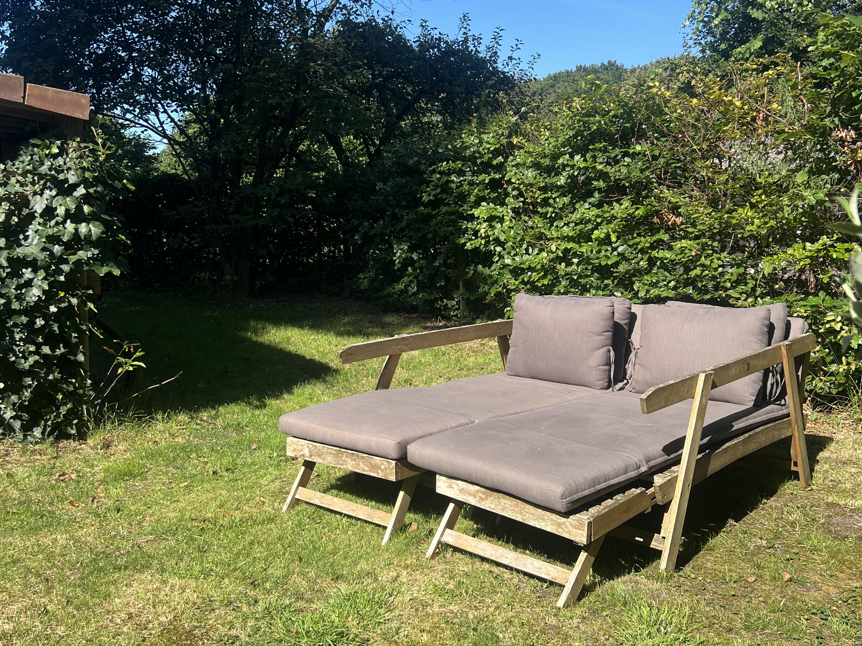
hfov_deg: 51.4
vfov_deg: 39.6
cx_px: 429
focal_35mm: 36
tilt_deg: -3.5
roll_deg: +0.0
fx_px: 896
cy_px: 285
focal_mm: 5.7
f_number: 1.5
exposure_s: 1/2208
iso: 50
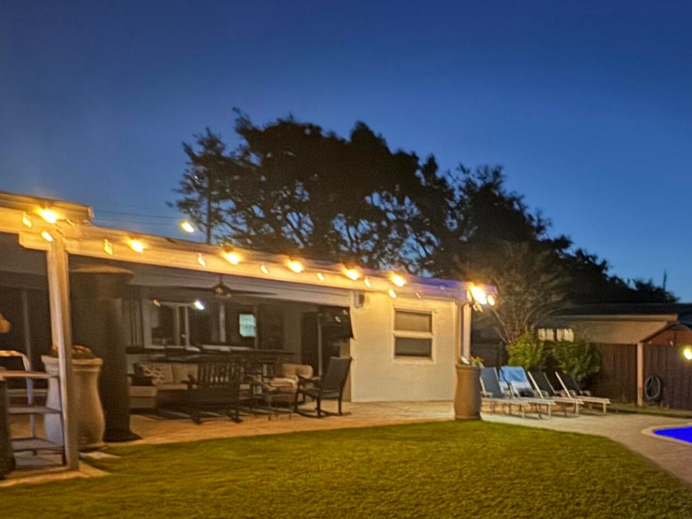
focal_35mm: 34
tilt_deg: -7.8
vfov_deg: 39.4
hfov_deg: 49.7
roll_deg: -2.4
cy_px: 447
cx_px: 584
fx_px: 680
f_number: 2.2
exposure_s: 1/7
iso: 2000
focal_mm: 2.22
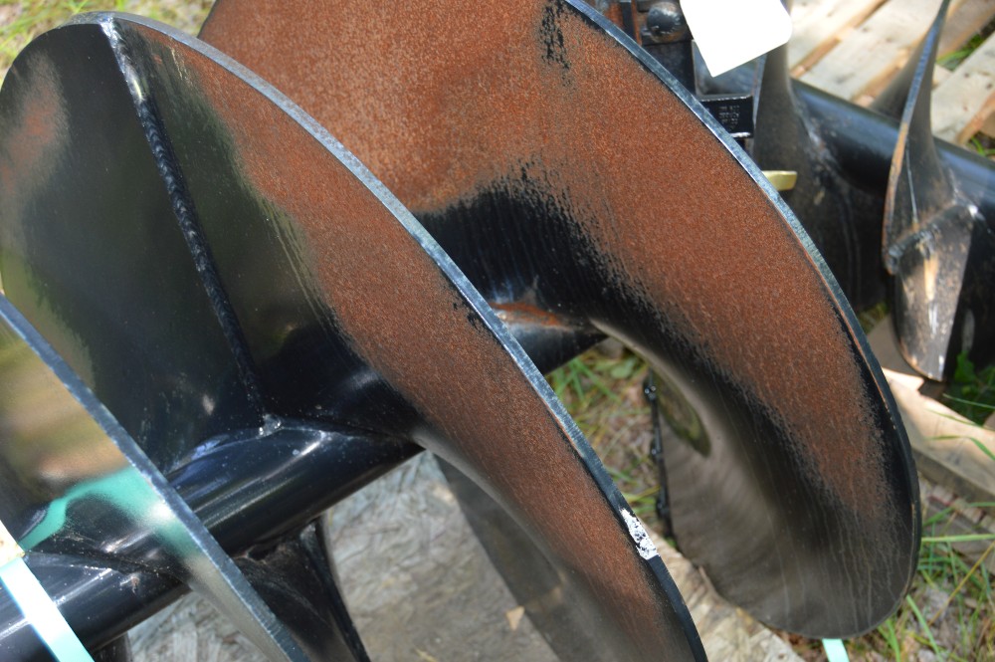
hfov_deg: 43.6
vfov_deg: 29.8
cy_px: 331
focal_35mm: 45
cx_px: 498
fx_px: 1243
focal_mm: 30
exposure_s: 1/80
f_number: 4.2
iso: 400
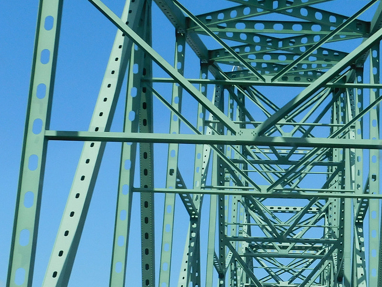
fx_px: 783
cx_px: 291
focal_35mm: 71
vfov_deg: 20.3
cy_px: 258
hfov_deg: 27.0
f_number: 3.5
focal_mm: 6.3
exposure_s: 1/1250
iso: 125
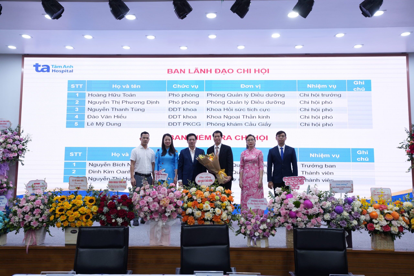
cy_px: 138
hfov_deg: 58.7
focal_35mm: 32
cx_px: 207
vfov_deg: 41.1
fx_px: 368
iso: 640
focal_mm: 32
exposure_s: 1/100
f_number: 4
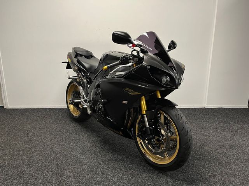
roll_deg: +0.8
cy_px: 93
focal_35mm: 26
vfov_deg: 53.1
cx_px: 124
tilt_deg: -13.7
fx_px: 187
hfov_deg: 67.3
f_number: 1.6
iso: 125
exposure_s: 1/50
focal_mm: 5.1
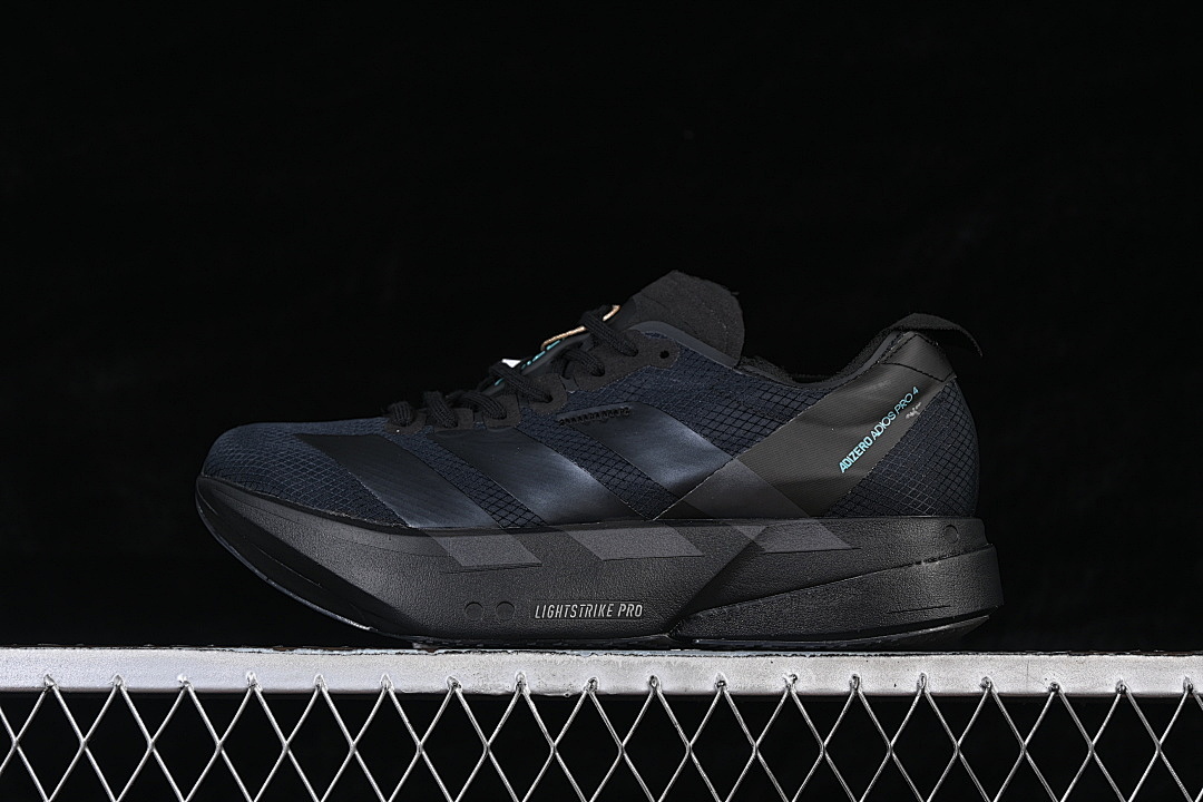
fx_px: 2506
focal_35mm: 75
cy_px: 401
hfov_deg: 27.0
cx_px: 602
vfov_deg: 18.2
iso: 160
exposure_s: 1/60
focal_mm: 50
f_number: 6.3
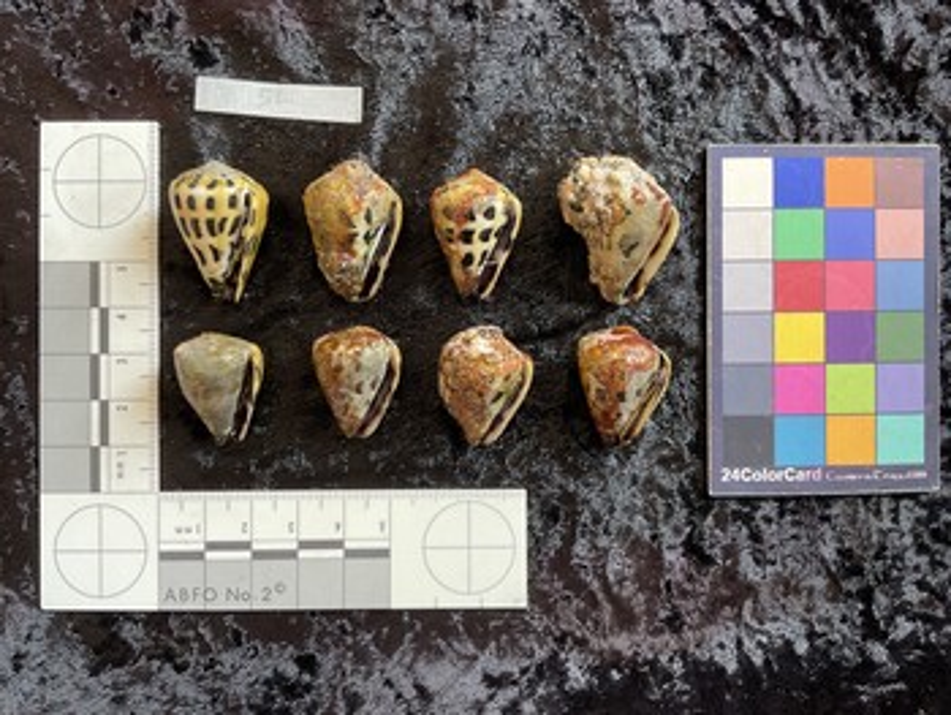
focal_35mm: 29
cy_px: 358
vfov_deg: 48.3
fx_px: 797
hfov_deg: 61.6
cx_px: 476
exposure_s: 1/60
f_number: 1.8
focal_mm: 3
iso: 50
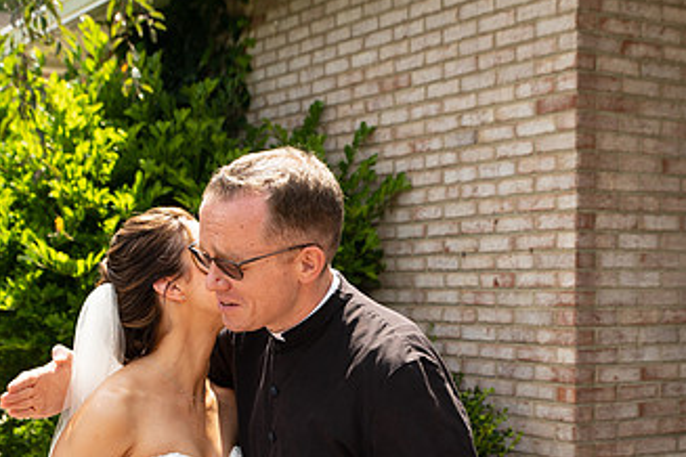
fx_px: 1181
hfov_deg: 32.4
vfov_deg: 21.7
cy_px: 343
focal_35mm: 62
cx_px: 331
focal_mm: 35
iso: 125
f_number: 4
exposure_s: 1/400
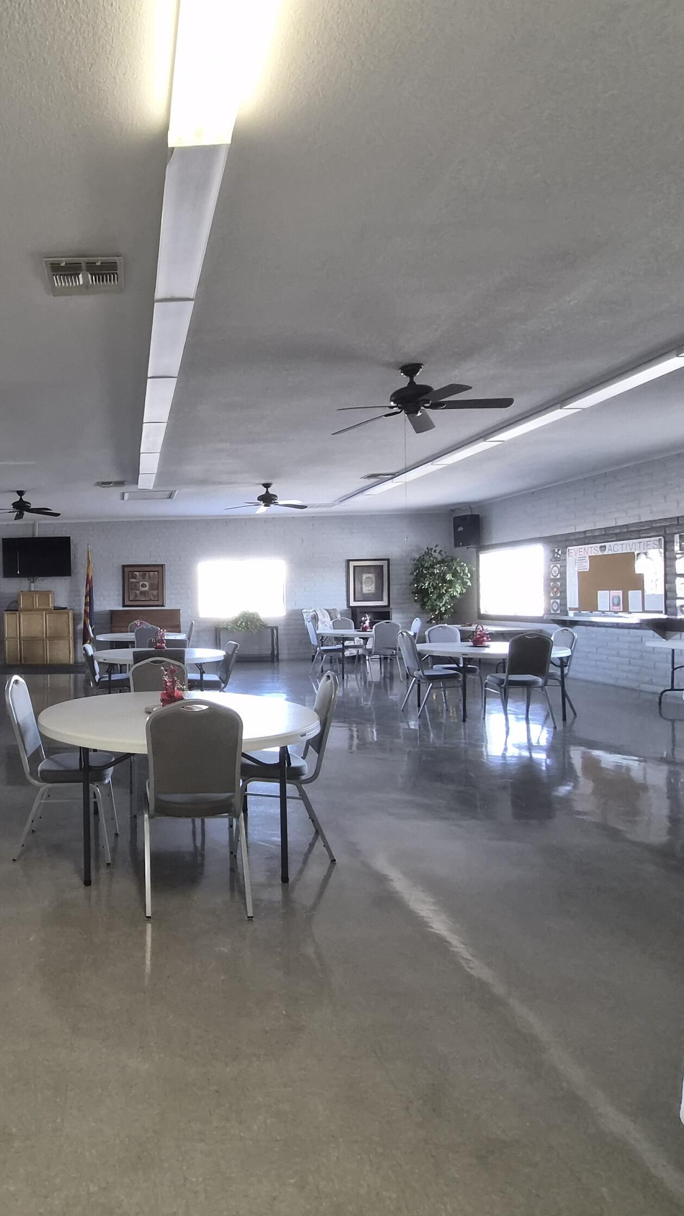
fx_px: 613
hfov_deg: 52.8
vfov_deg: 89.6
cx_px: 98
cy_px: 606
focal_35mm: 19
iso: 200
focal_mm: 1.7
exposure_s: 1/60
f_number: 2.2
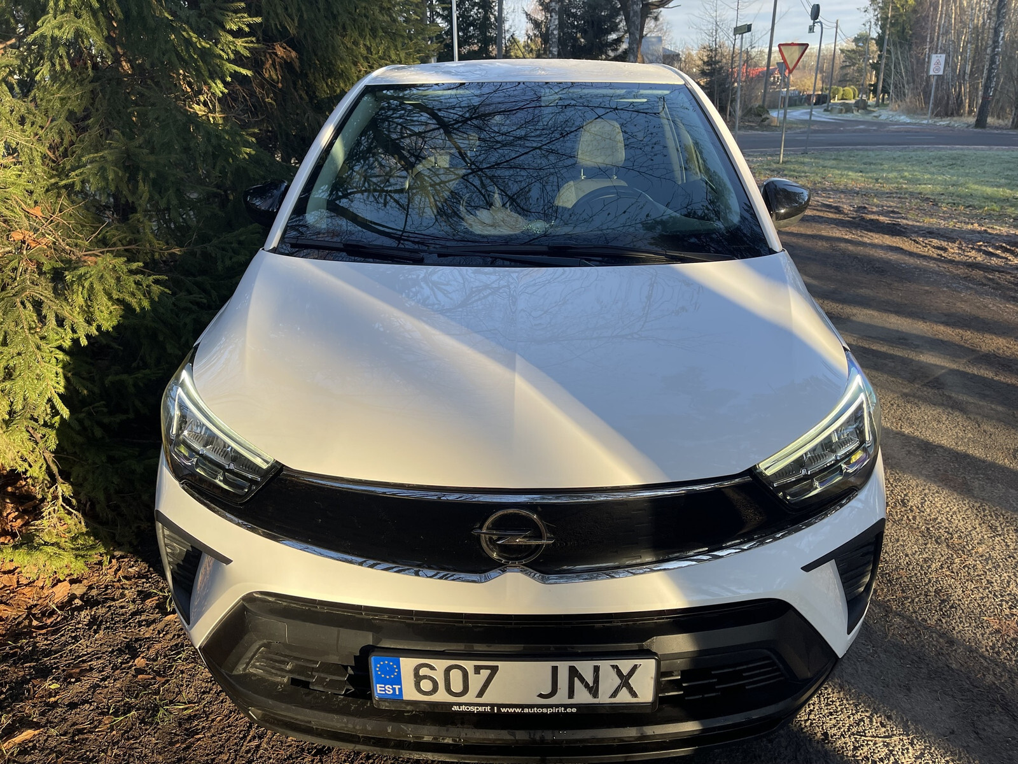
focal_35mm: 25
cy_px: 382
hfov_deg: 69.4
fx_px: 735
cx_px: 509
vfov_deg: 54.9
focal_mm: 5.1
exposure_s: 1/474
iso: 32
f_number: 1.6
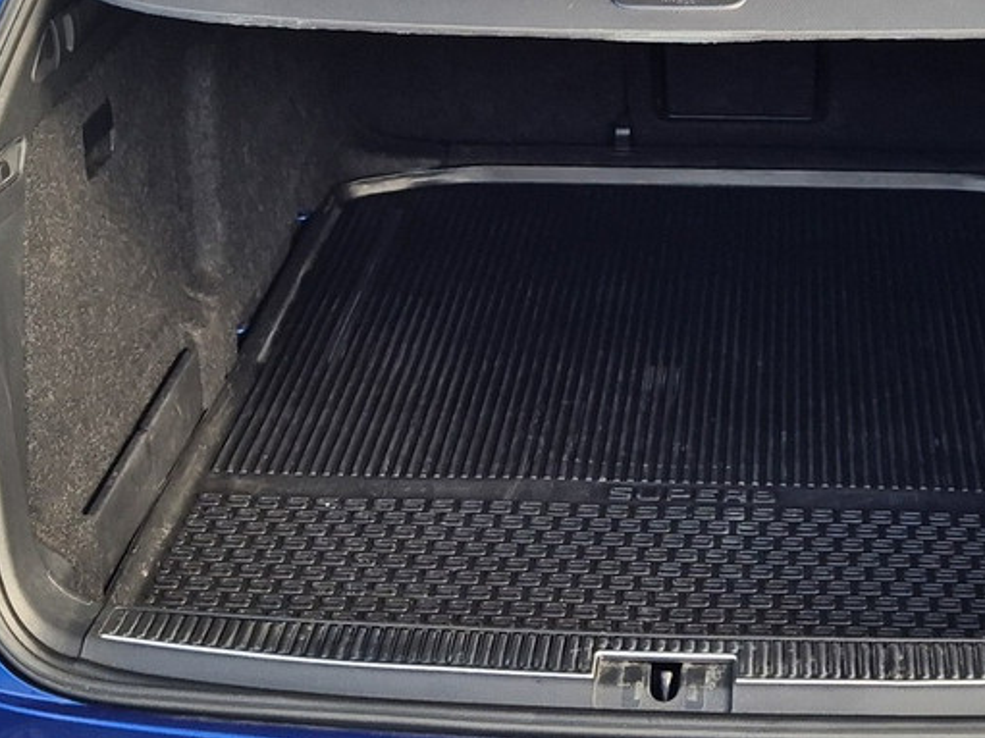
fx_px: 2048
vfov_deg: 20.1
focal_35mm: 72
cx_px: 719
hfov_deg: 26.7
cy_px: 91
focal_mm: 5.4
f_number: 1.8
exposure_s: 1/182
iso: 25
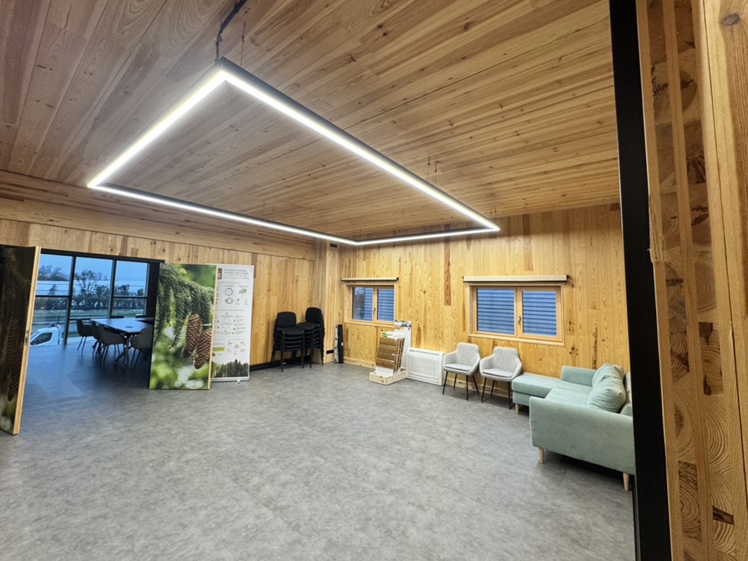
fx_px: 324
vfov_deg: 81.7
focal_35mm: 15
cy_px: 264
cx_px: 348
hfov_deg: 98.0
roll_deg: -0.9
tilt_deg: +5.2
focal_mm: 2.22
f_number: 2.2
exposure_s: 1/98
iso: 200
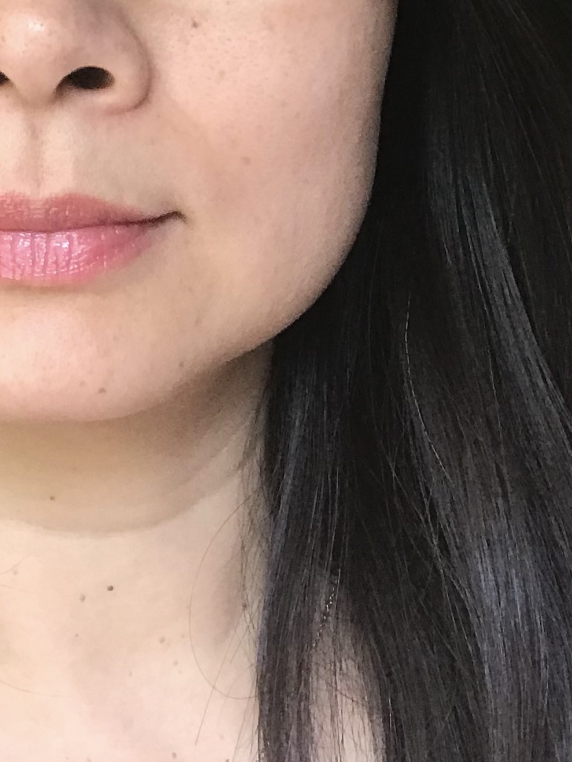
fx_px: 1652
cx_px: 155
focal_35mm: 75
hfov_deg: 19.5
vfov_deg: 24.0
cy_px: -109
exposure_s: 1/30
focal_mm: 2.87
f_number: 2.2
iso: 32
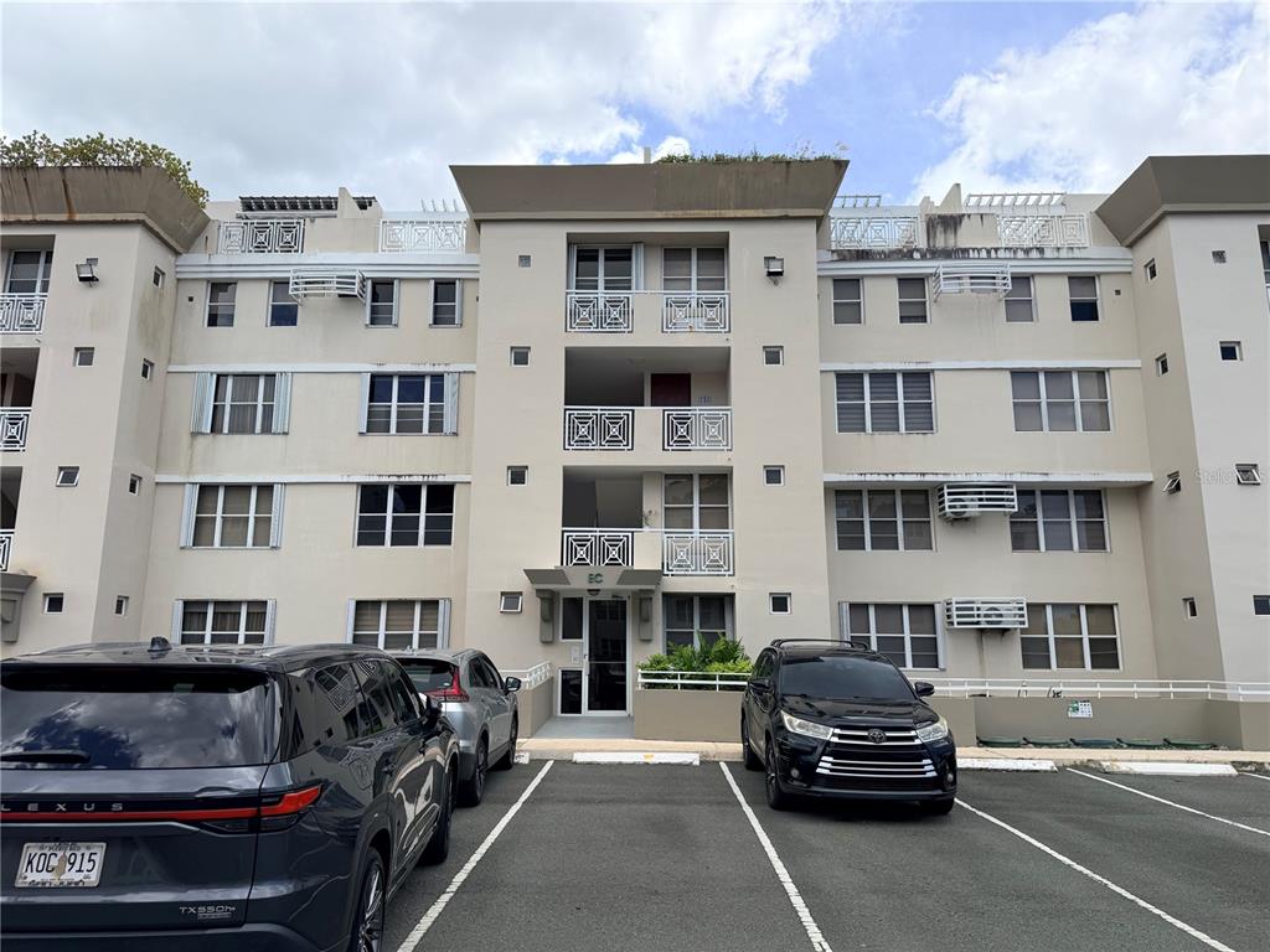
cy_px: 476
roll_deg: +0.0
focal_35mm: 24
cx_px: 635
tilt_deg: +11.0
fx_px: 881
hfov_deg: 71.6
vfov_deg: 56.8
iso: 100
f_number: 1.78
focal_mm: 6.76
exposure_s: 1/4673
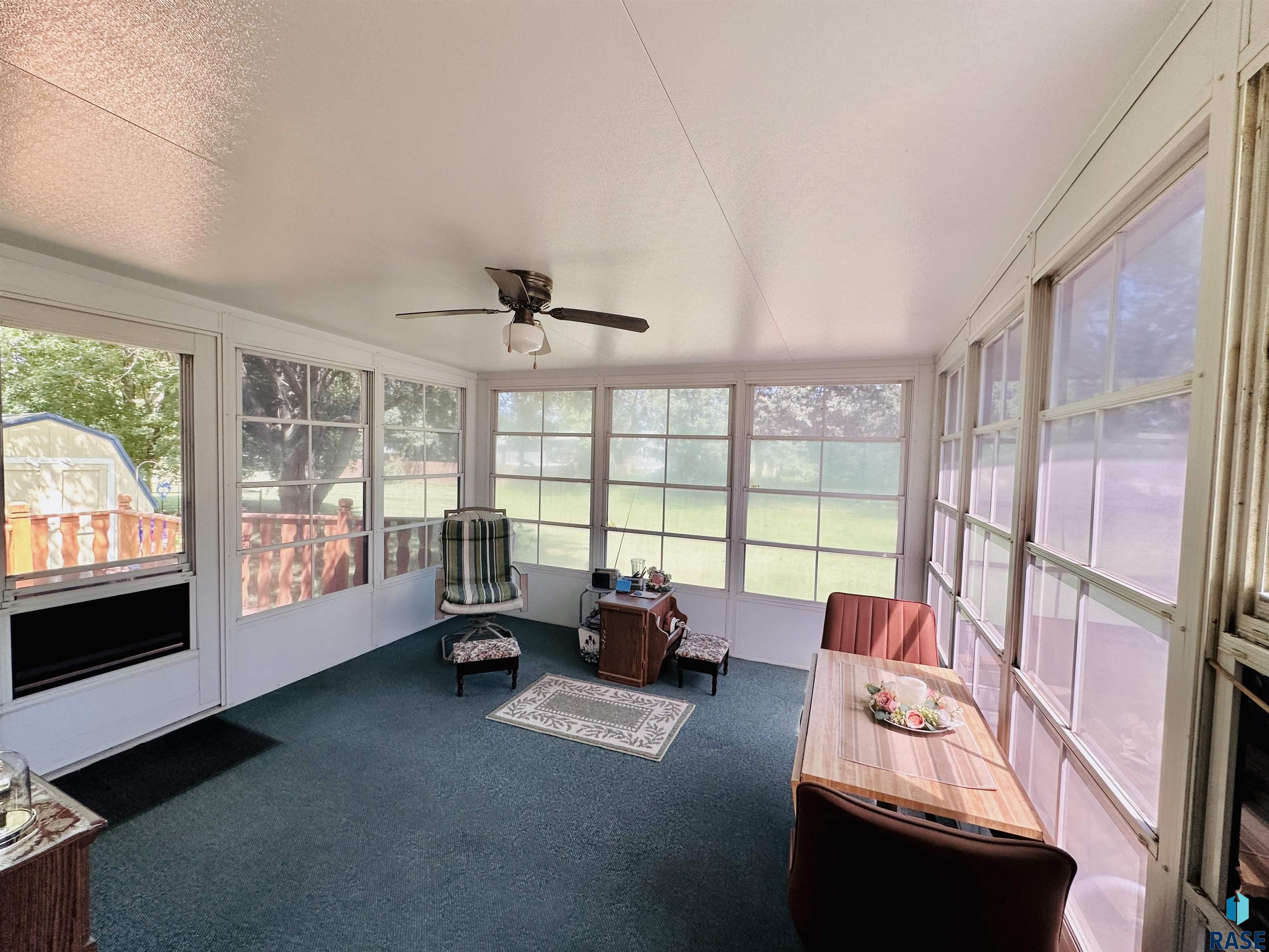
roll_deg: -2.0
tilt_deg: -2.8
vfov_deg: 85.7
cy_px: 476
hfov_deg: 102.1
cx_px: 634
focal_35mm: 14
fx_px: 513
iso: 125
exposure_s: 1/99
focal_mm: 2.22
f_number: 2.2
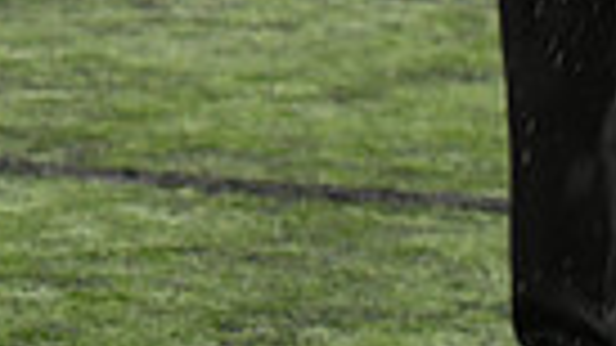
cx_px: -526
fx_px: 7626
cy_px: -492
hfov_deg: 4.6
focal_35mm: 467
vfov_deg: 2.6
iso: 800
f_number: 4
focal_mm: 70
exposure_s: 1/500
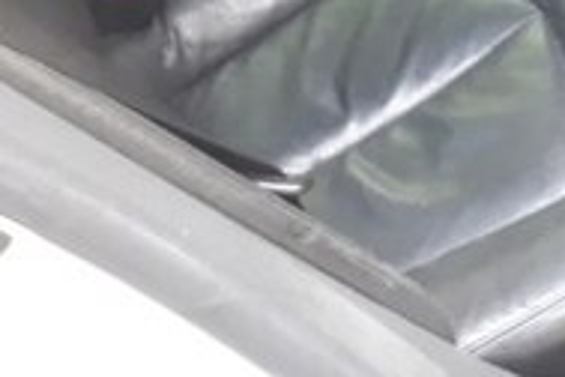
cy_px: -244
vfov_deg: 13.0
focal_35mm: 98
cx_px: 652
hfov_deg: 19.7
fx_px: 1538
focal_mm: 3.6
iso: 160
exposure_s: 1/33
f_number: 1.9
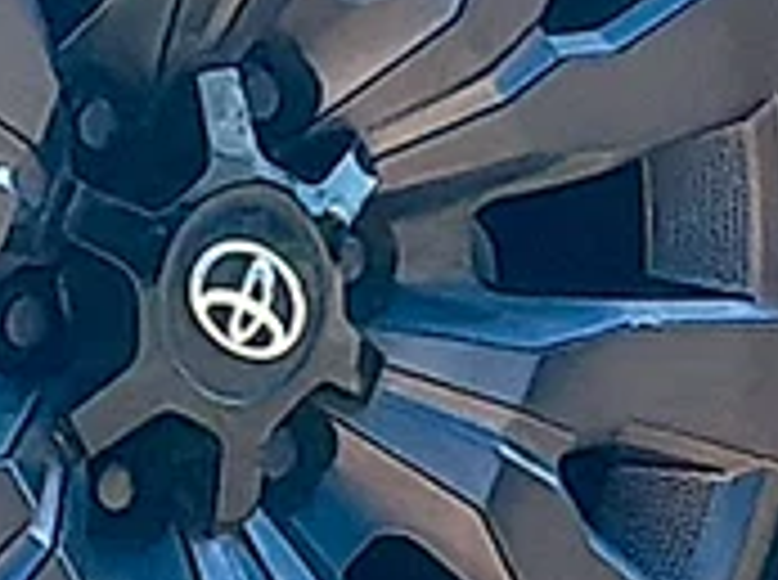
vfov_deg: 4.1
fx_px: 8097
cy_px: 335
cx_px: 881
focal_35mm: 361
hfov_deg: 5.5
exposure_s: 1/4405
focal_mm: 6.86
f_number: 1.78
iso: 100
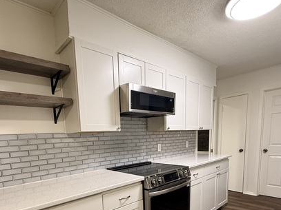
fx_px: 179
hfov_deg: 76.0
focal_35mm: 22
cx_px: 121
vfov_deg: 57.3
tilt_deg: -6.7
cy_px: 162
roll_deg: +3.0
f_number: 2.2
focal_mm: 2.22
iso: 200
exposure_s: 1/60
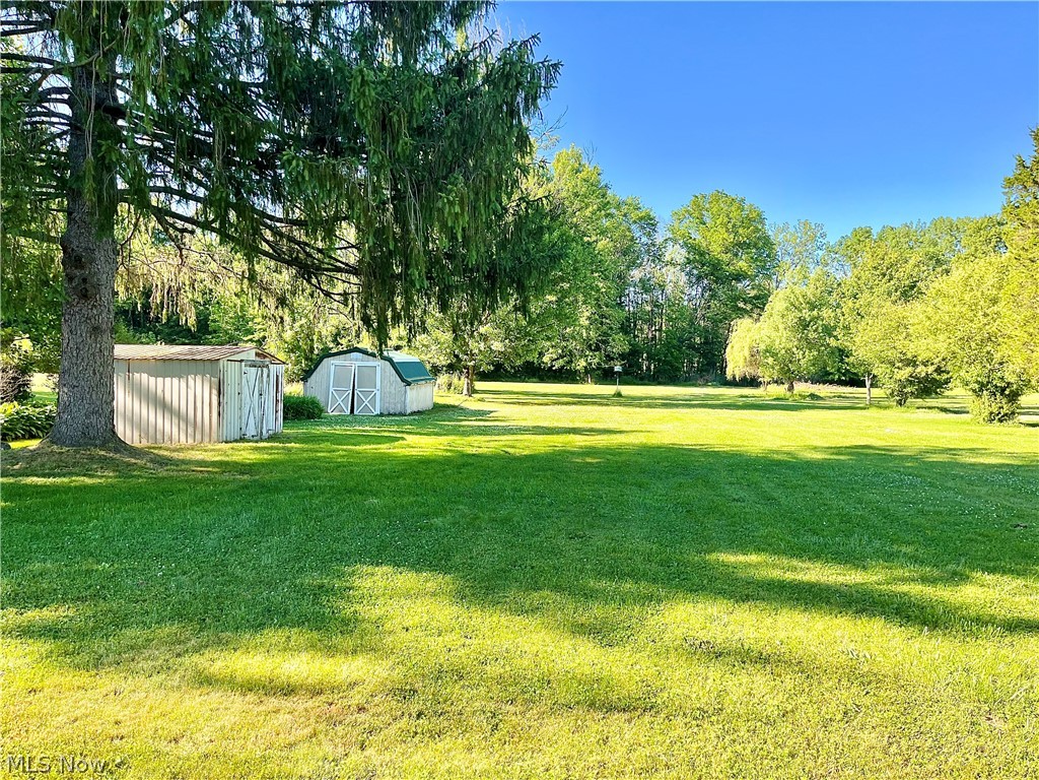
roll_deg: -1.2
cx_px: 520
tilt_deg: -1.3
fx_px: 780
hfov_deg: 67.3
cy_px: 390
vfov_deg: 53.1
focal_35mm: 26
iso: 50
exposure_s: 1/688
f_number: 1.6
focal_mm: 5.1
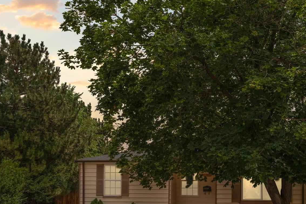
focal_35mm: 45
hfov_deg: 43.1
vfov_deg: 29.7
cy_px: 130
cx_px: 199
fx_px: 382
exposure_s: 1/2500
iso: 640
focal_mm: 32
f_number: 11
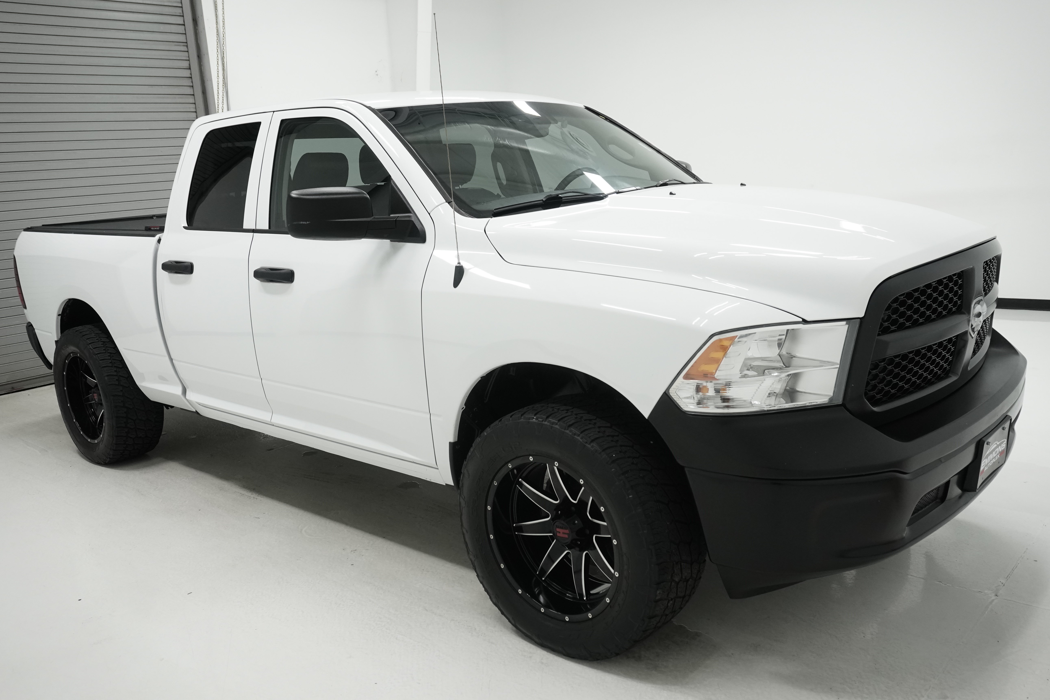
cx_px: 525
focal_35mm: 30
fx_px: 875
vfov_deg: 43.6
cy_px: 350
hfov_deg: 61.9
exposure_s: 1/200
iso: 1000
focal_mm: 20
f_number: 5.6
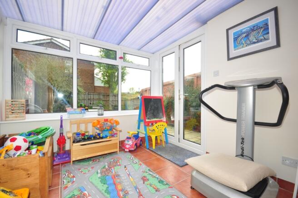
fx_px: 124
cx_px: 149
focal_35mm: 15
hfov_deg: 100.4
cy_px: 99
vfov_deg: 77.2
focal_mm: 10
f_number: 7.1
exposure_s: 1/100
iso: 200
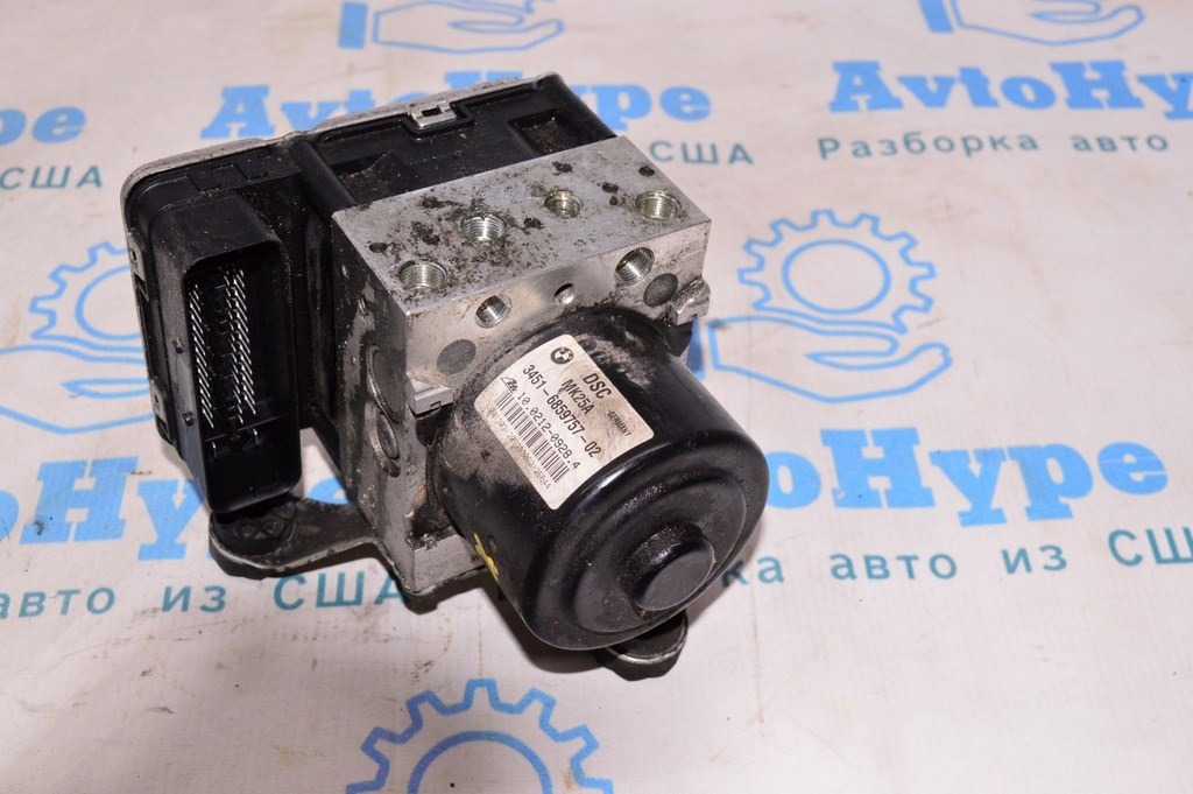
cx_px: 596
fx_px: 1490
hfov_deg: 43.6
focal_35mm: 45
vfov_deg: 29.8
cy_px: 397
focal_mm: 30
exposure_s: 1/200
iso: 1600
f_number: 8
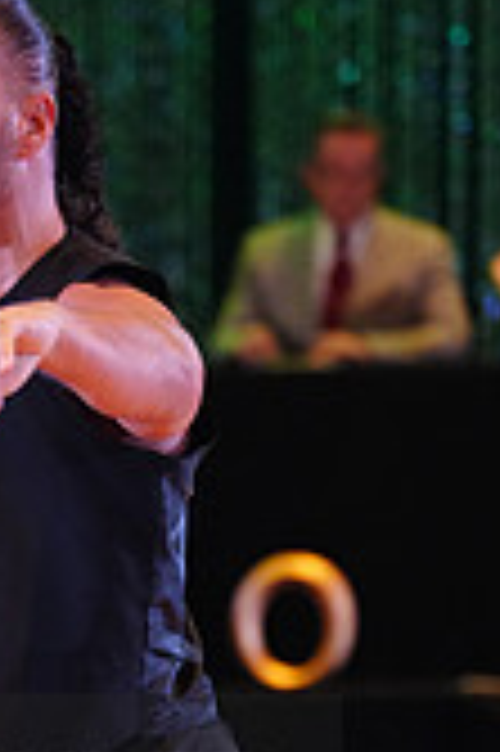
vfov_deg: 5.2
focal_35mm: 397
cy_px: 847
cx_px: -277
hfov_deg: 3.4
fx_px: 8287
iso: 5000
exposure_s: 1/400
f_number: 2.8
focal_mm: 114
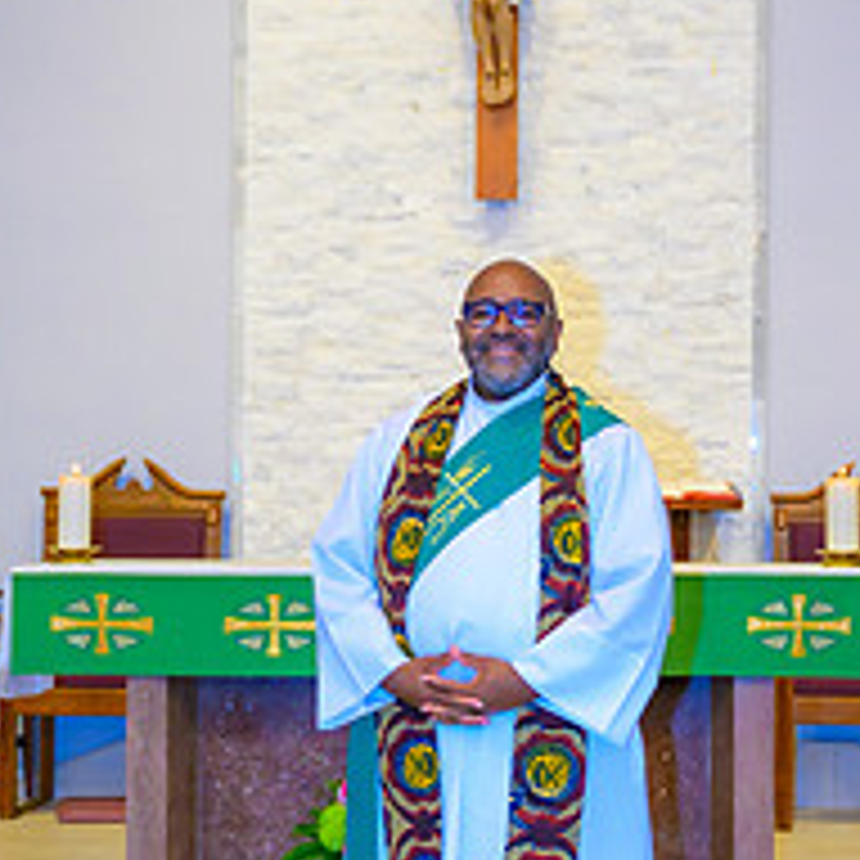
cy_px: 441
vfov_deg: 20.6
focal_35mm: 84
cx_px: 500
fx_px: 2361
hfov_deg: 20.6
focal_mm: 28
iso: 400
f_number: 2.8
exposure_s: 1/80
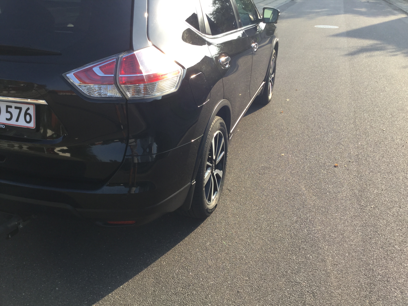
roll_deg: -1.7
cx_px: 204
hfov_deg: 58.4
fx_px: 365
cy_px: 153
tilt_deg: -27.4
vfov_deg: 45.4
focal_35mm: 31
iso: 25
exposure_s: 1/348
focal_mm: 3.3
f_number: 2.4
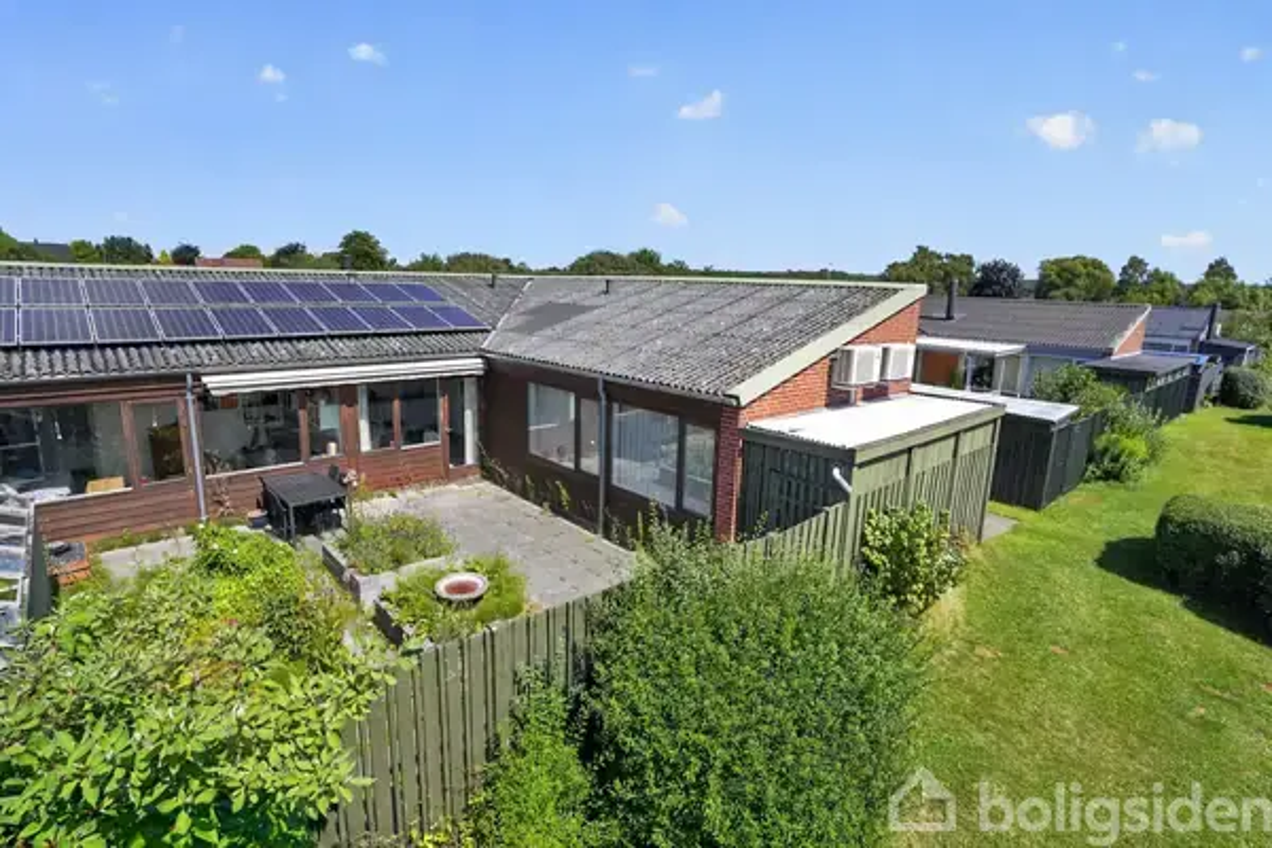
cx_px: 636
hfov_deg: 90.0
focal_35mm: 18
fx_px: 636
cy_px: 424
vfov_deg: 67.4
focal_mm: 18
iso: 1250
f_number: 8
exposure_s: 1/4000
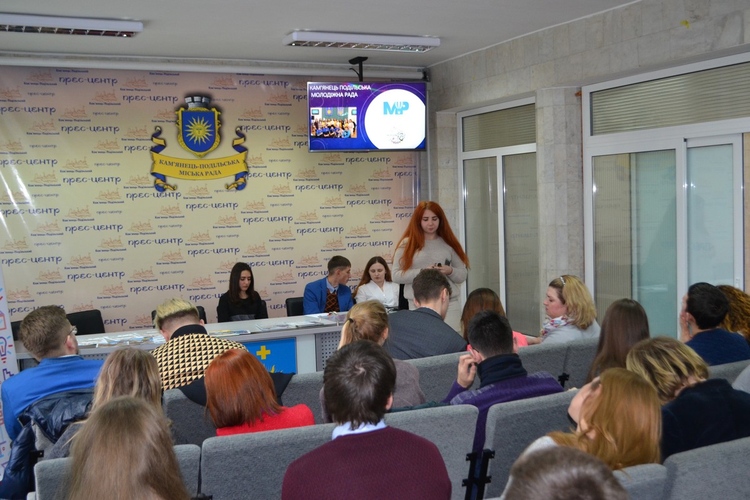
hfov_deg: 49.6
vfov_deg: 34.2
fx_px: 812
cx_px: 375
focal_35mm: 39
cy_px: 250
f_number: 4.2
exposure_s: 1/60
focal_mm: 26
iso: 1000
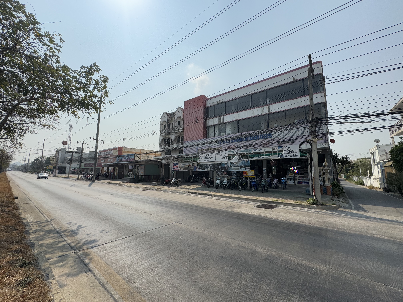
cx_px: 202
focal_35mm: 14
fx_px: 163
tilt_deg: +6.7
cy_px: 151
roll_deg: -0.9
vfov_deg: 85.7
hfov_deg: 102.1
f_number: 2.2
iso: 50
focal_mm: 2.22
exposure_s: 1/2770
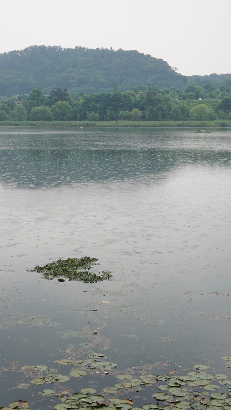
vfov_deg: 34.9
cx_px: 117
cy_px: 200
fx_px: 653
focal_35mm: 60
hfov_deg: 20.1
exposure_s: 1/100
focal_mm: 35
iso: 200
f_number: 10
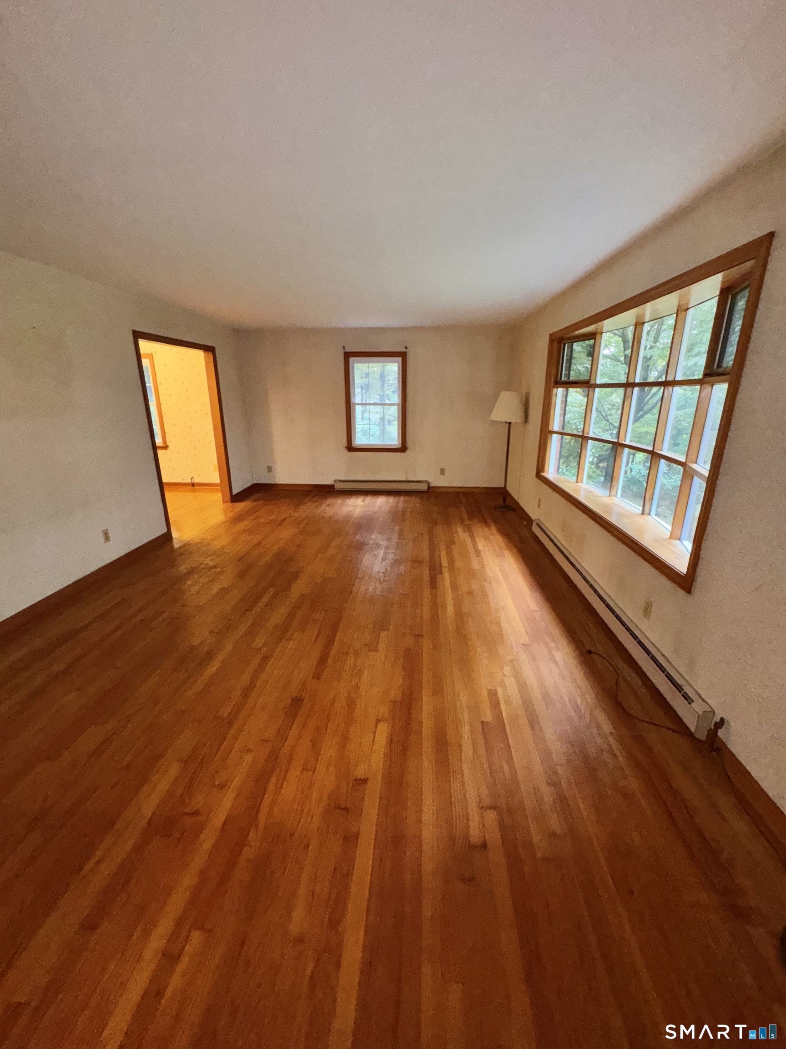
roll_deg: +0.5
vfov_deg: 102.1
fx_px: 424
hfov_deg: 85.7
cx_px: 393
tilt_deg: -17.4
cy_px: 524
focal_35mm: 14
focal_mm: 2.22
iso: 250
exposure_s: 1/60
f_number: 2.2
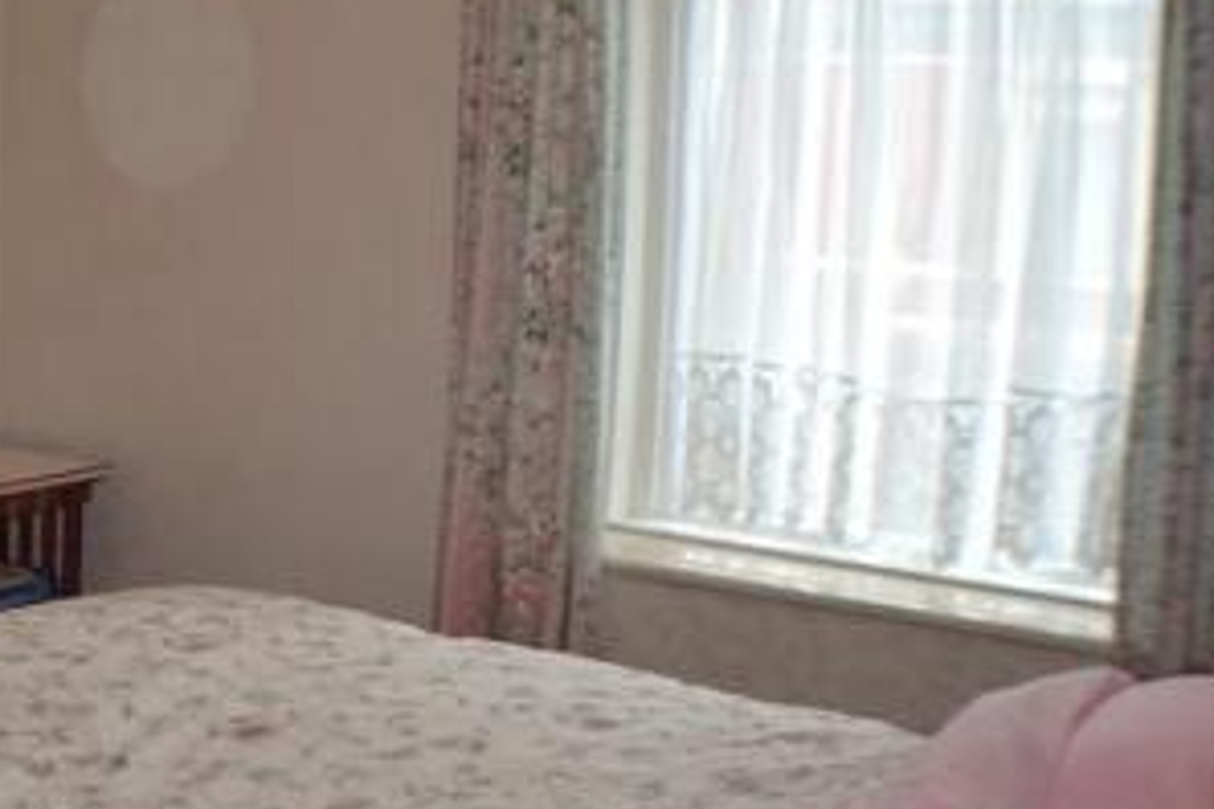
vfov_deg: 18.7
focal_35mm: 73
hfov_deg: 25.9
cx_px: -65
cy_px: 382
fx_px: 2462
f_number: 3.8
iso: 400
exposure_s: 1/125
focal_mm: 22
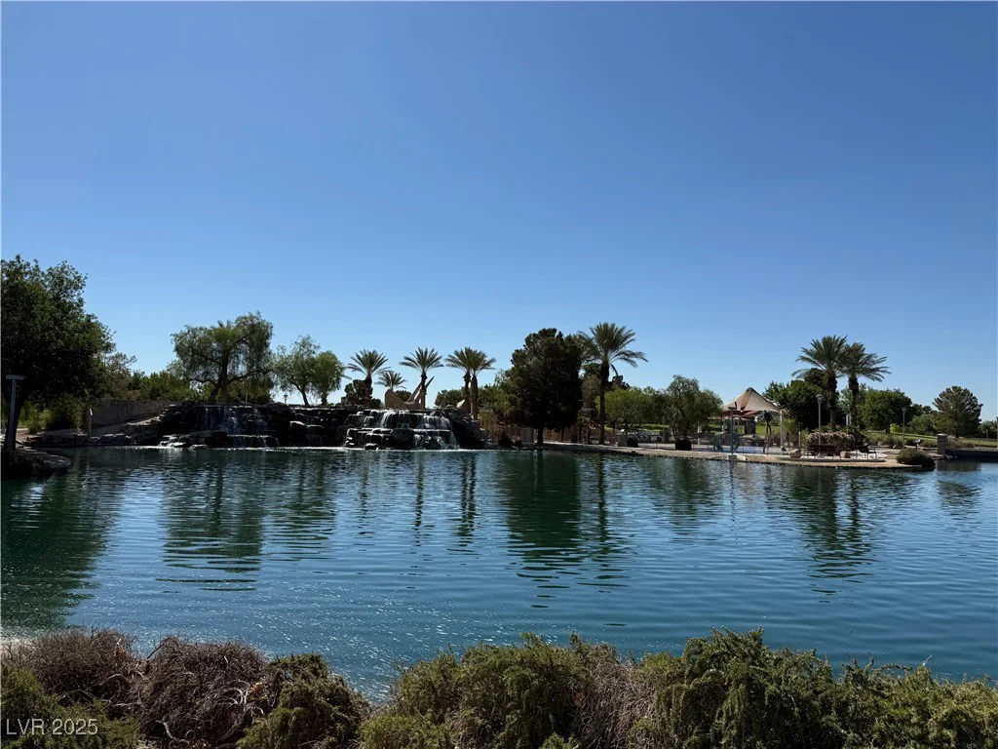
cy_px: 374
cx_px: 499
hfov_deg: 71.6
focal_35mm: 24
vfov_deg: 56.8
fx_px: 692
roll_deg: -1.4
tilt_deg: +3.7
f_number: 1.78
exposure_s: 1/9091
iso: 80
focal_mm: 6.76
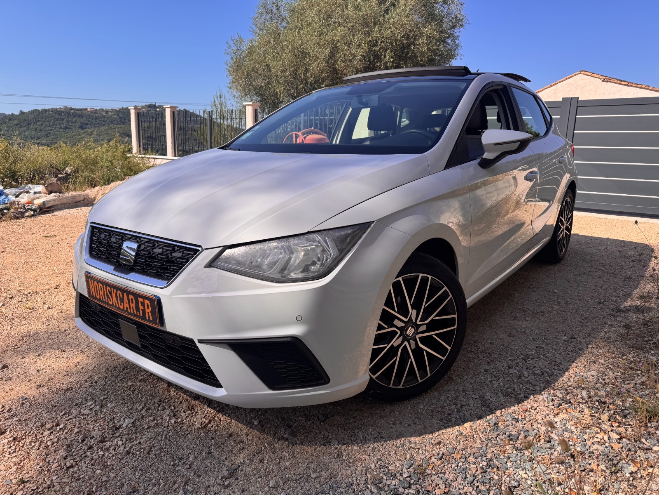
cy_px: 248
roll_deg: -1.8
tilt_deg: -11.4
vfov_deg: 56.8
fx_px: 457
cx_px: 330
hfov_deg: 71.6
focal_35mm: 24
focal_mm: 6.76
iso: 80
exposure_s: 1/3802
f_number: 1.78
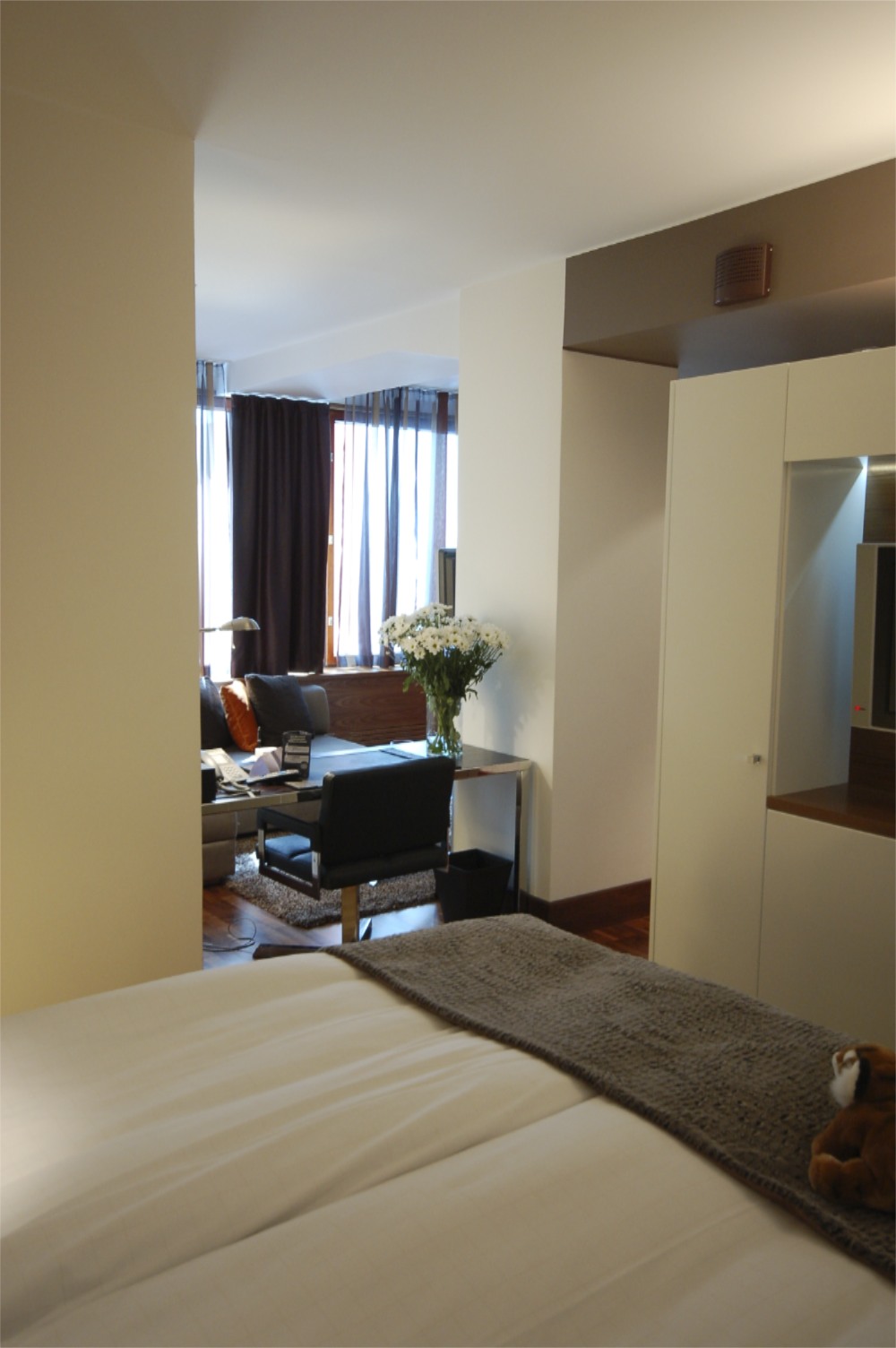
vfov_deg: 62.0
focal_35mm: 30
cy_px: 674
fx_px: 1122
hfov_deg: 43.5
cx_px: 448
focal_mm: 20
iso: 800
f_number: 6.3
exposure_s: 1/13
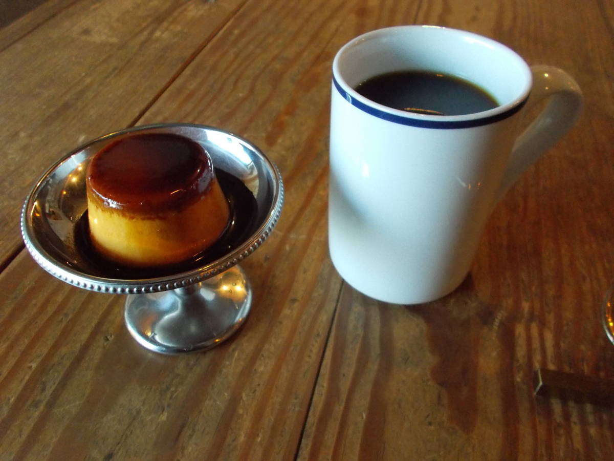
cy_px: 230
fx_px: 532
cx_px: 307
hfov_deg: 60.0
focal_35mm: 30
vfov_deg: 46.8
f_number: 3.4
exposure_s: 1/60
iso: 800
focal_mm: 5.3
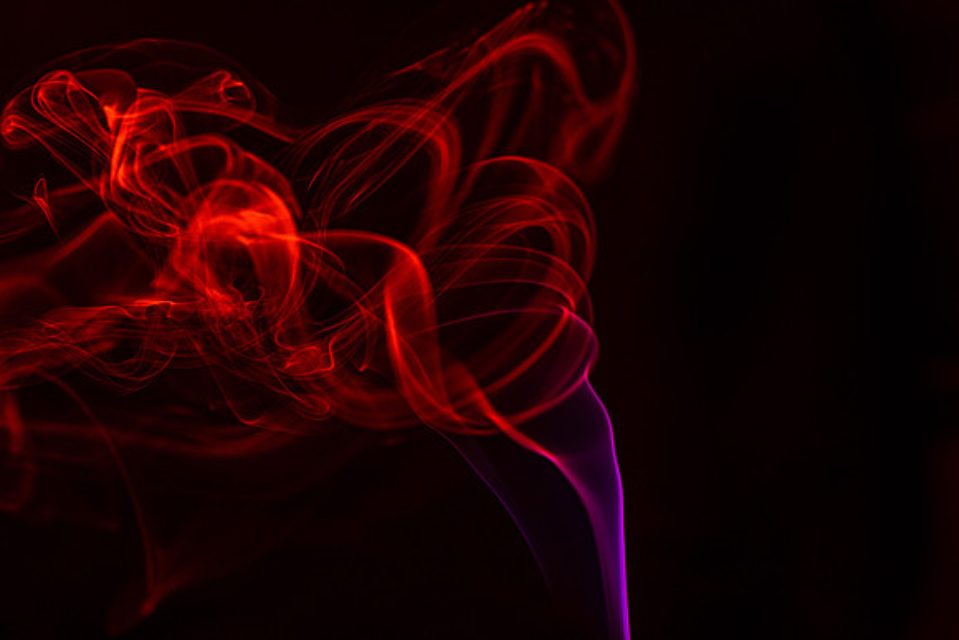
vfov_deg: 19.5
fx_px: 1865
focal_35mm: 70
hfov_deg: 28.8
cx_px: 480
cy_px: 320
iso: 100
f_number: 8
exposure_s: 1/200
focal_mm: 70
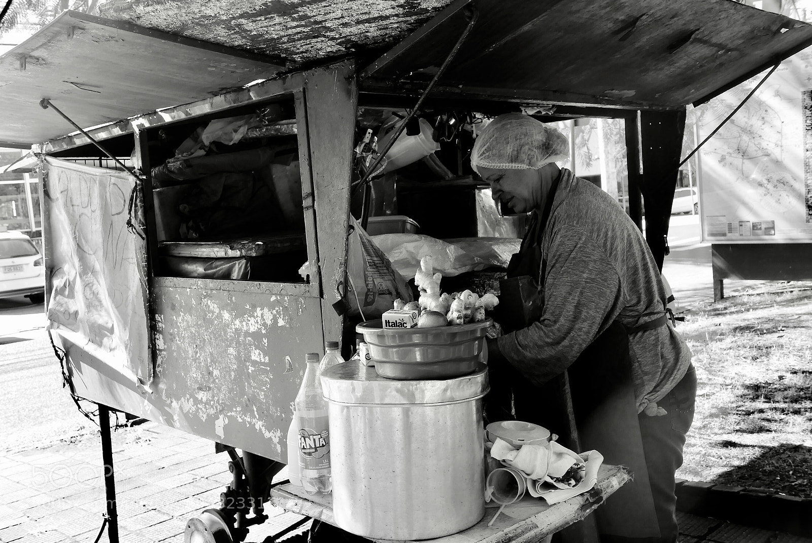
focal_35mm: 35
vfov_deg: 37.9
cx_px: 406
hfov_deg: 54.4
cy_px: 272
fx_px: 790
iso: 200
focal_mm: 15.9
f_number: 4.5
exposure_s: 1/125
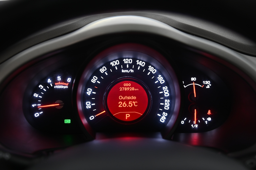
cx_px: 128
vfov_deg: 30.5
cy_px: 85
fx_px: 313
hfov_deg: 44.5
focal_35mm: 44
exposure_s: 1/20
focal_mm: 44
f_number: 4
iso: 1000
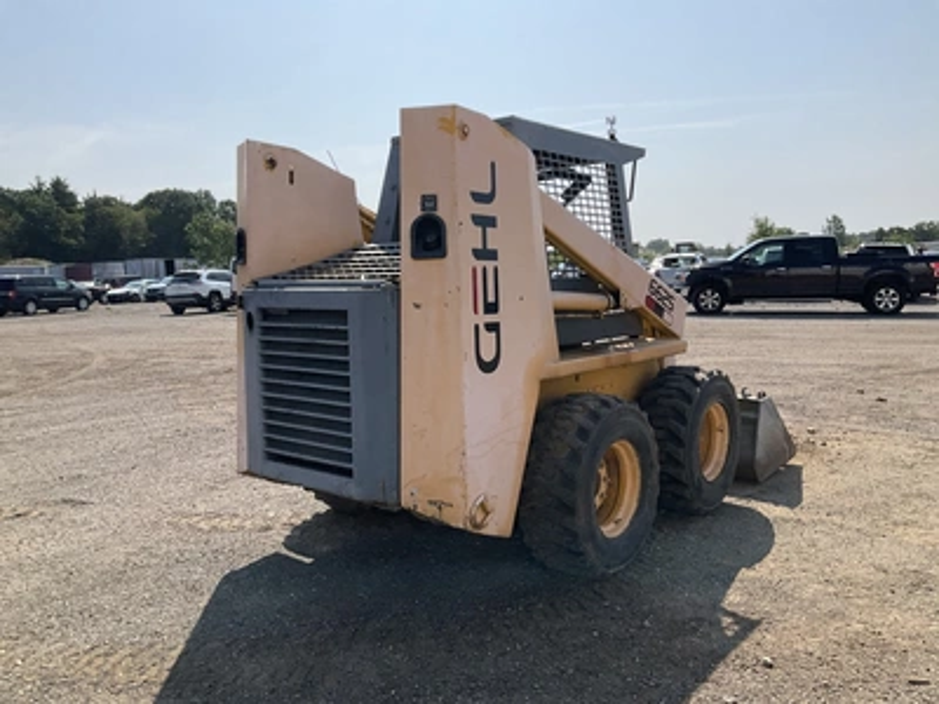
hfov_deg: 61.7
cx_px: 470
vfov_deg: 48.2
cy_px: 352
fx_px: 787
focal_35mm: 29
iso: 25
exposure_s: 1/2801
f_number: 1.8
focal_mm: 3
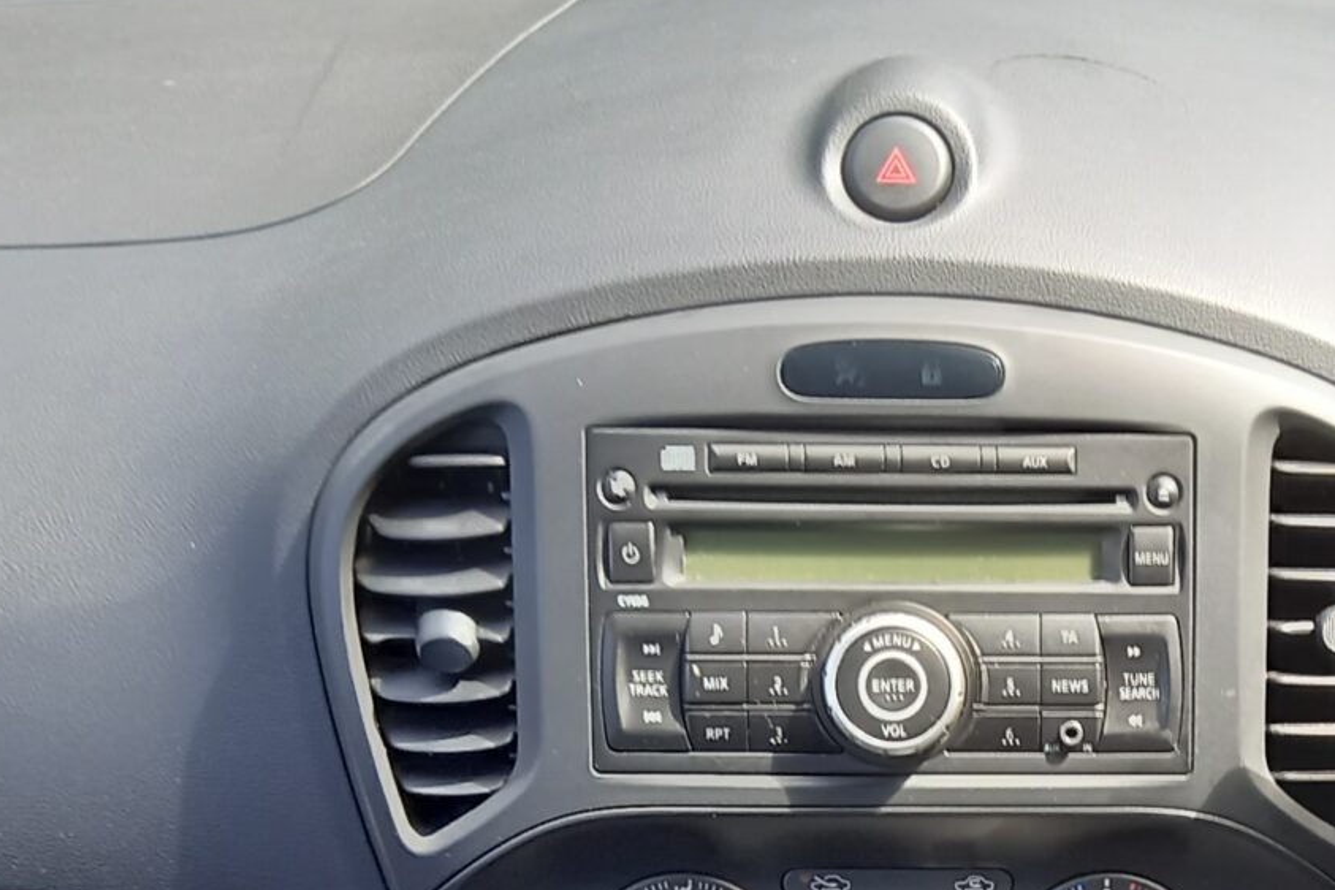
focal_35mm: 79
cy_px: 1099
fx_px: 2929
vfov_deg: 16.5
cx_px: 1145
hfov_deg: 25.1
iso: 80
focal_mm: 4.6
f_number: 2
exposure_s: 1/60
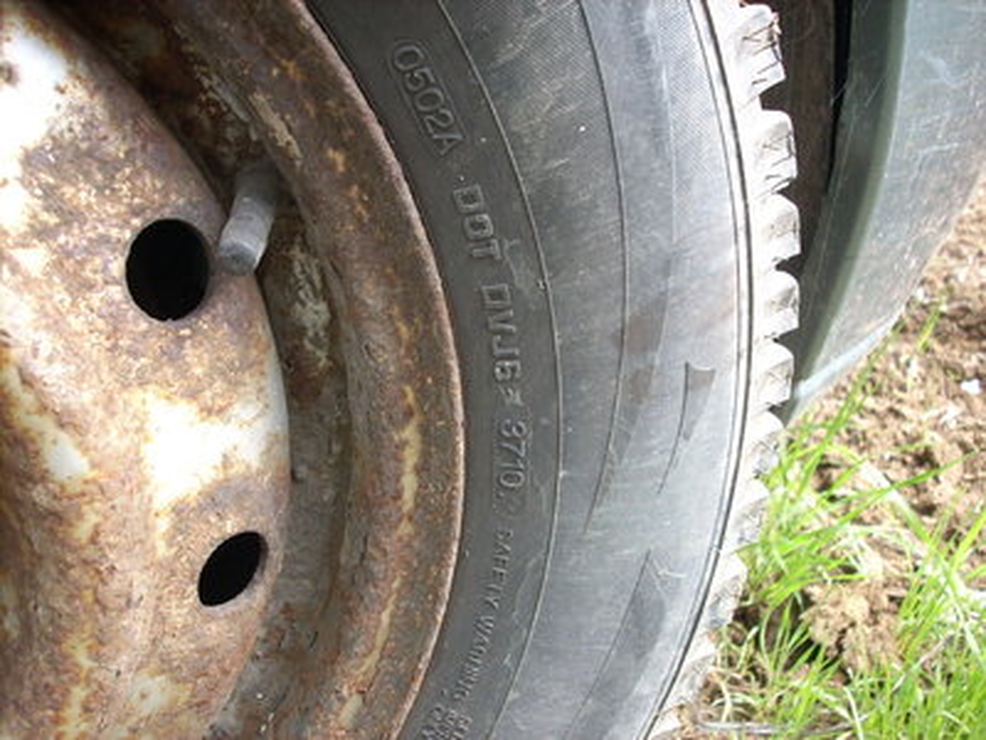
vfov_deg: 38.7
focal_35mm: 37
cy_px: 370
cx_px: 493
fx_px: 1054
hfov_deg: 50.1
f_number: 2.8
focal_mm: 6.2
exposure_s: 1/62.6
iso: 64
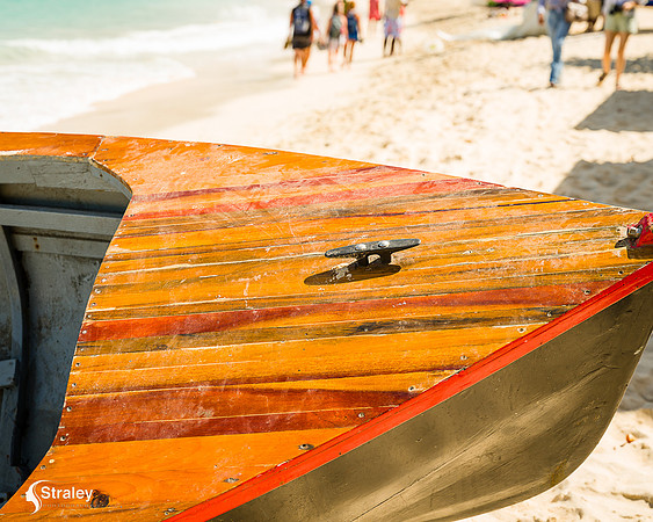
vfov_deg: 21.2
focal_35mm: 72
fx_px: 1392
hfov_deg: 26.4
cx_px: 299
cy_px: 261
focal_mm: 64
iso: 110
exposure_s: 1/320
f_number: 6.3
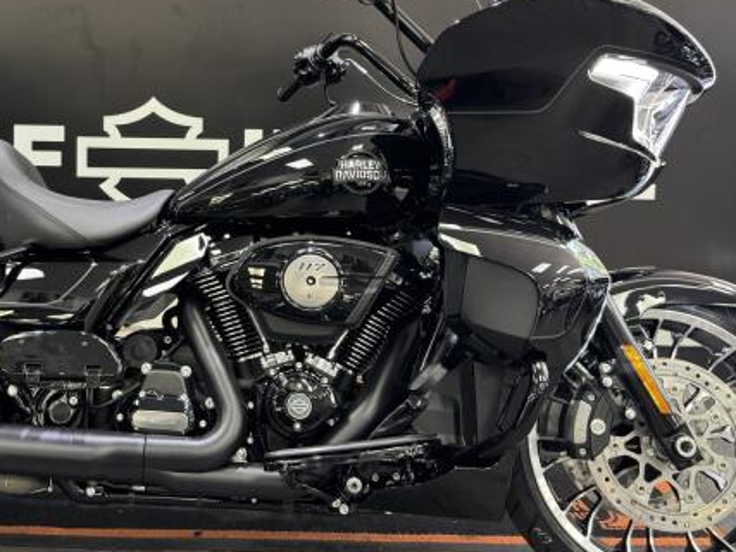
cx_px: 181
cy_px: 162
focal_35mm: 45
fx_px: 957
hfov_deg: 40.8
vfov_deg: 31.8
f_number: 1.78
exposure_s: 1/60
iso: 250
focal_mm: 6.76
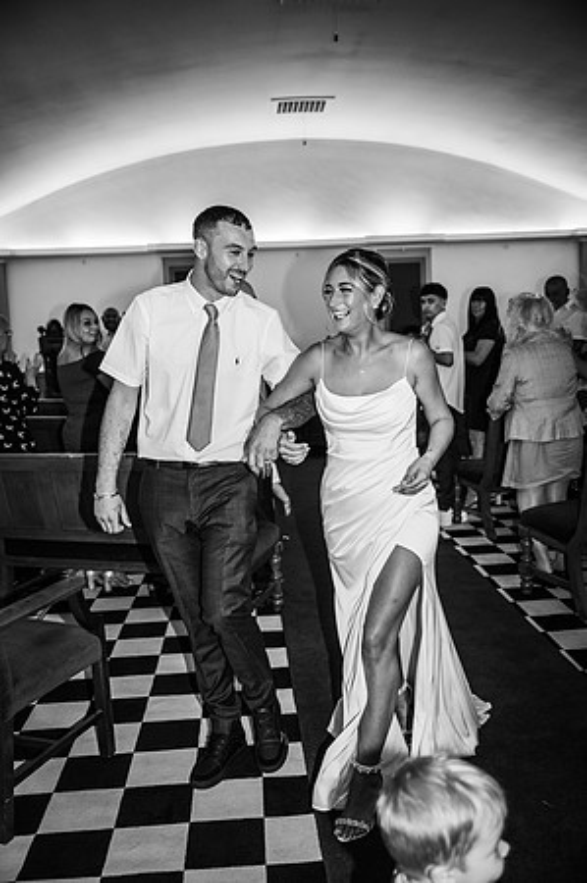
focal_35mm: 34
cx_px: 294
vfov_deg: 55.8
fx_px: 833
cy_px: 442
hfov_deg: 38.8
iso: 720
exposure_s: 1/200
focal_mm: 34
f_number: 2.8
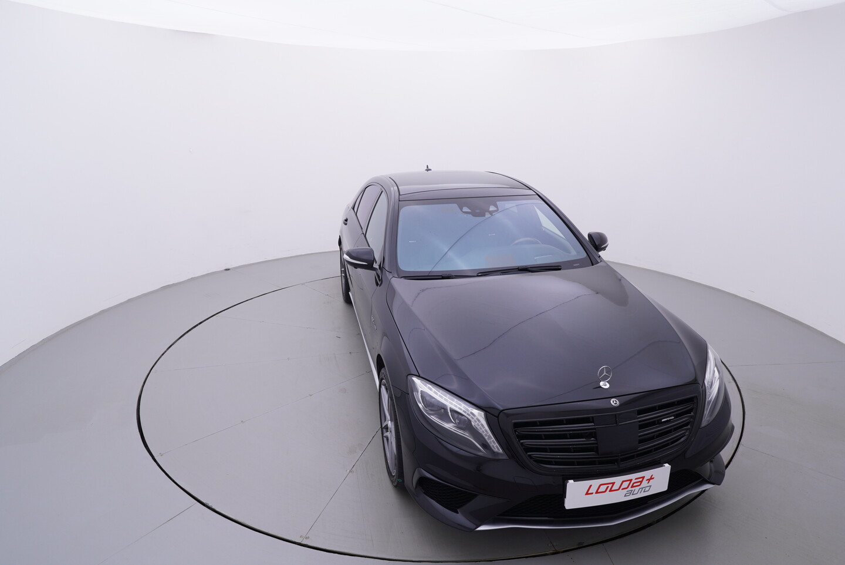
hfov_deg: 77.3
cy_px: 282
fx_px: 528
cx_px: 422
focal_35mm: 22
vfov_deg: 56.2
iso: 200
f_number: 5
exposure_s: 1/80
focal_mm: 15
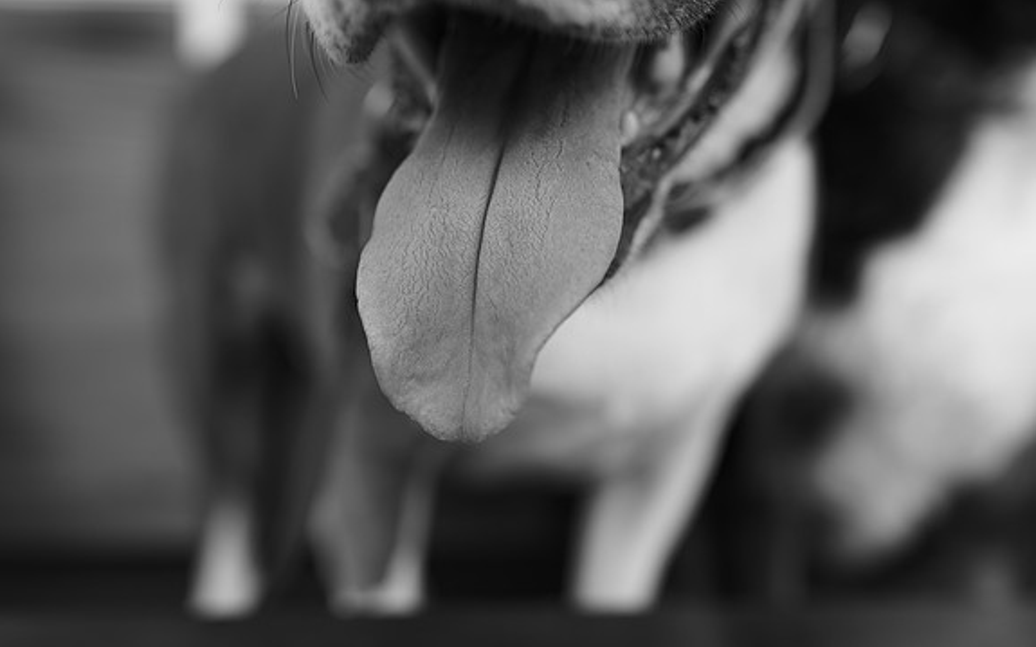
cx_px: 521
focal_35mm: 36
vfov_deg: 35.3
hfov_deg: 54.0
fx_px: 1016
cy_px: 311
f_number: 2.5
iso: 100
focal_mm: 35
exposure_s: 1/250
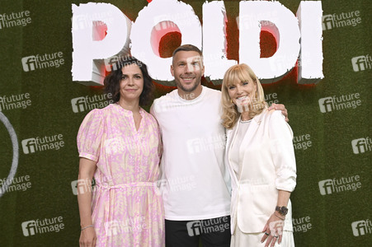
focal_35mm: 40
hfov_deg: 48.5
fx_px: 413
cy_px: 124
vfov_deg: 33.4
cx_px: 186
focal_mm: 40
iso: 800
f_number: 4
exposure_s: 1/250
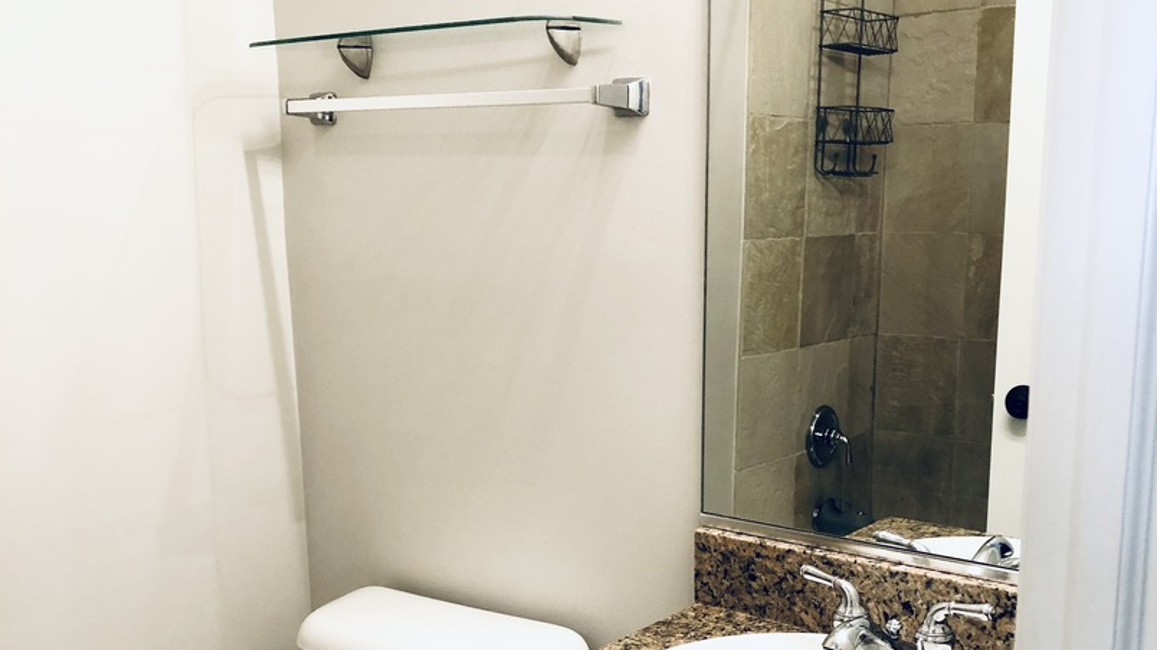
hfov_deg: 49.4
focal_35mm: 41
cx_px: 580
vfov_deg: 28.7
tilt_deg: -13.2
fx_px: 1258
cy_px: 457
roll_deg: +0.1
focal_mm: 3.99
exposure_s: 1/30
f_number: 1.8
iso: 40
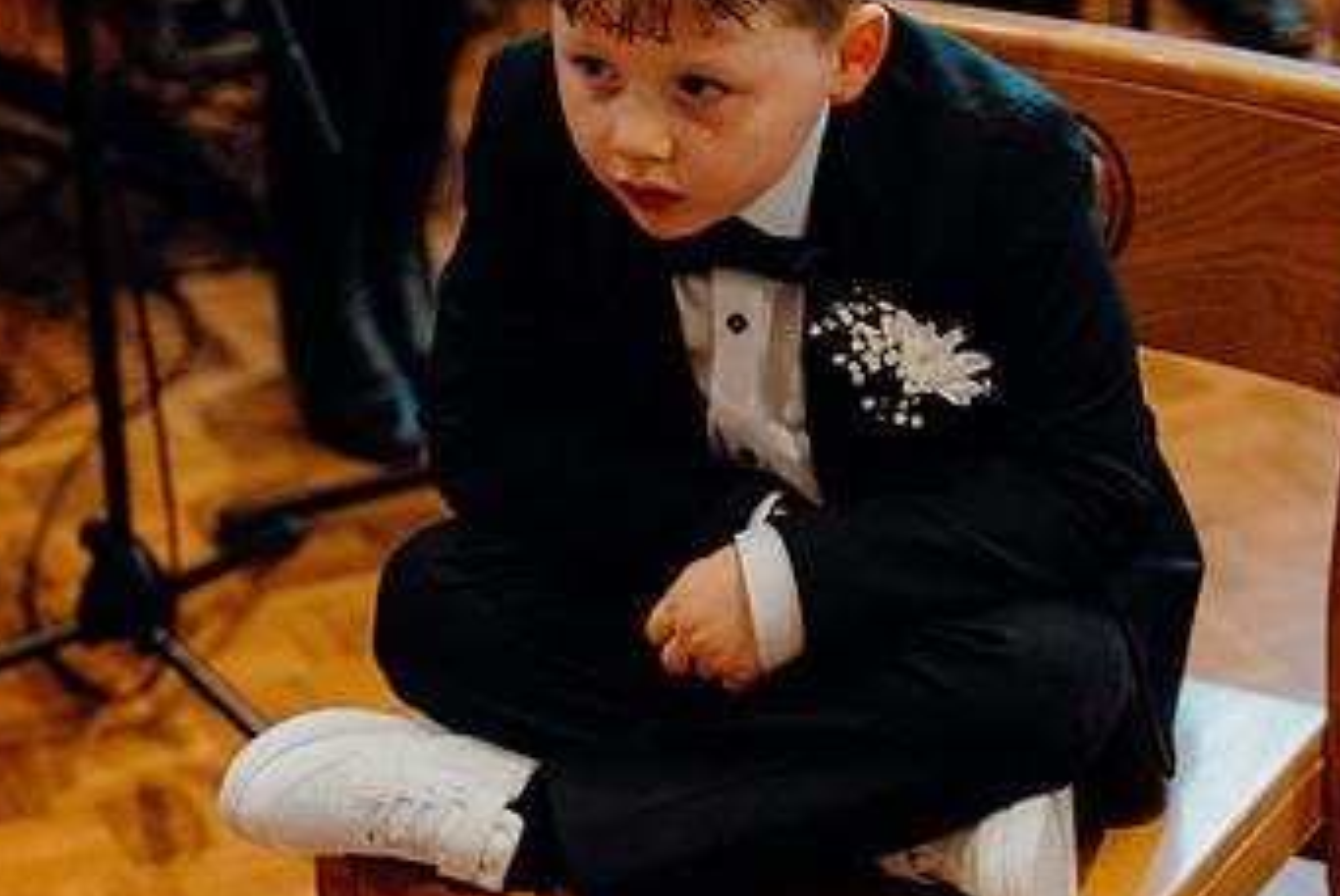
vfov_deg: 11.5
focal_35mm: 119
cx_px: 699
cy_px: 348
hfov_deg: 17.2
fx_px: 4433
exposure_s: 1/160
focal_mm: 70
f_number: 3.2
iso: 5000
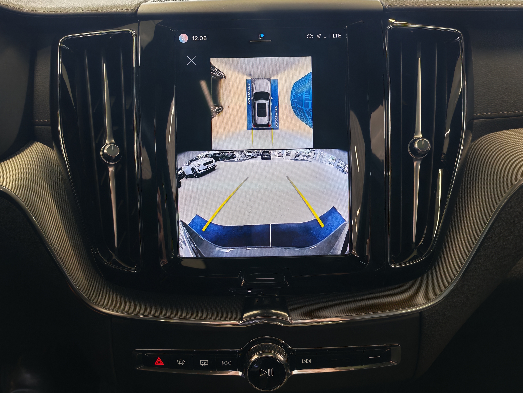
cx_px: 262
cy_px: 196
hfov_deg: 55.4
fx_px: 499
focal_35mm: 33
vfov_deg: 42.9
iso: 709
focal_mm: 6.12
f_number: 1.9
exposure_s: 1/50
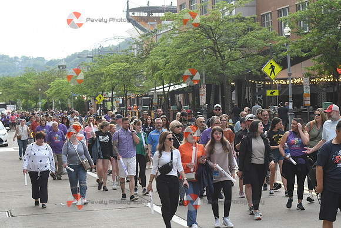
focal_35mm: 105
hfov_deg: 19.5
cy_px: 114
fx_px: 995
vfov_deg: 13.0
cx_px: 170
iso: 1250
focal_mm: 70
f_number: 4
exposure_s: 1/1000
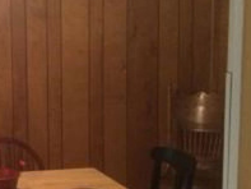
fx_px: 682
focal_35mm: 94
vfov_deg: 15.7
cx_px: -118
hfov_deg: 18.6
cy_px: 129
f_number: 2.2
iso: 250
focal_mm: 4.15
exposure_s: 1/30
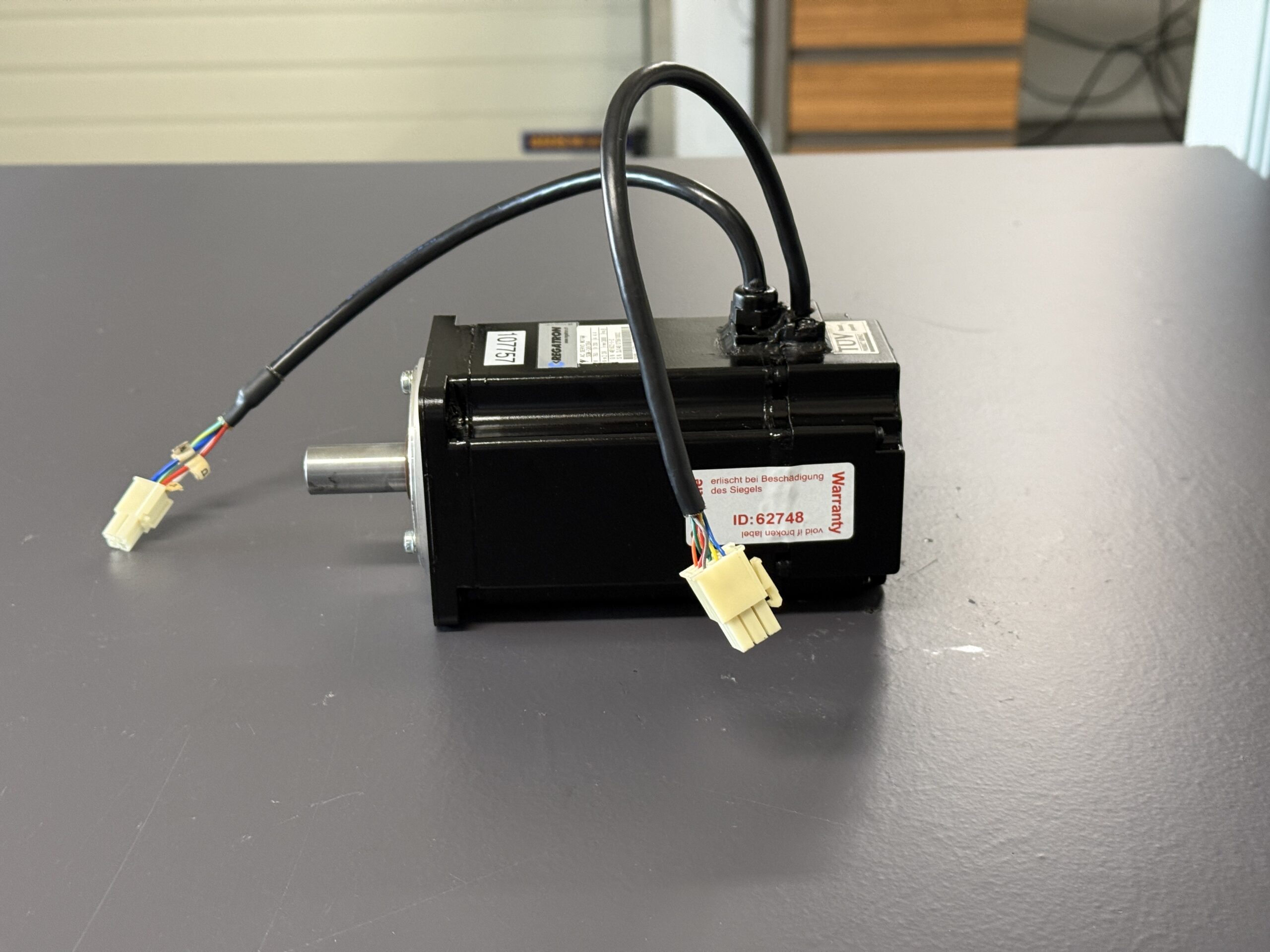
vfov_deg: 30.3
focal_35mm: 48
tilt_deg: -23.7
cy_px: 476
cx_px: 635
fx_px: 1761
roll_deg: +1.7
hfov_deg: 39.7
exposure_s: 1/50
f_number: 1.78
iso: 250
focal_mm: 6.76
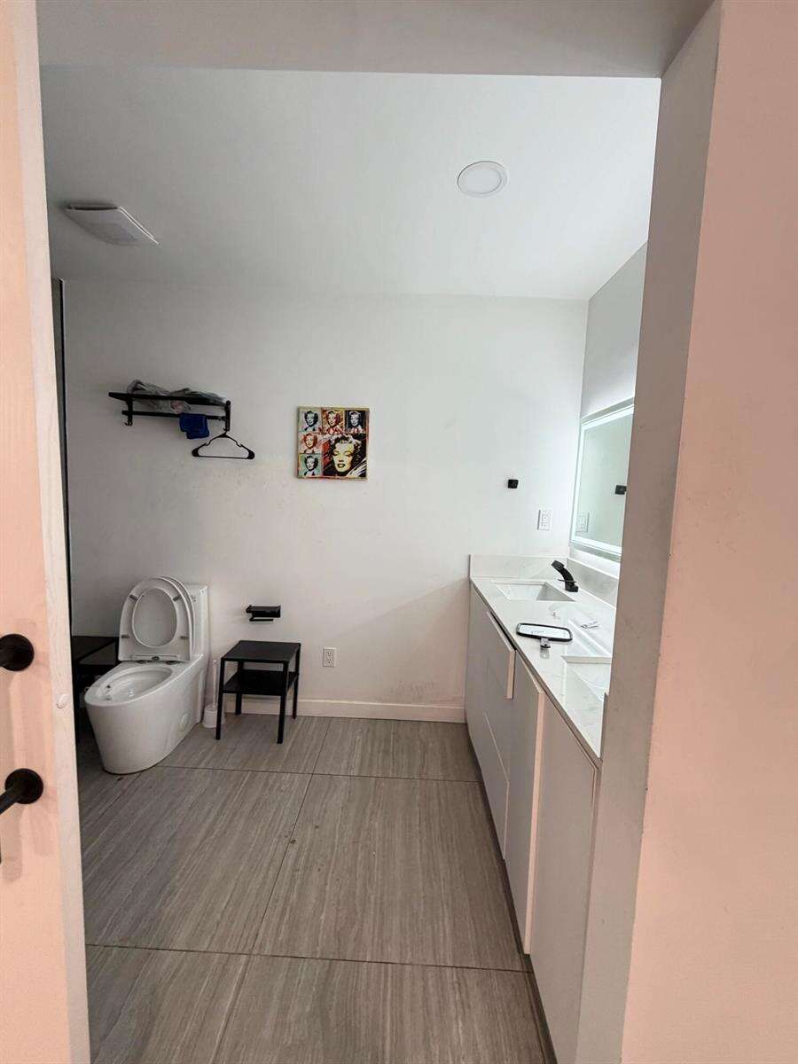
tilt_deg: -3.4
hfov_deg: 85.7
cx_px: 399
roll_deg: -2.7
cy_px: 532
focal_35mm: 14
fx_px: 430
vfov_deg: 102.1
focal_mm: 2.22
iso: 200
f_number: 2.2
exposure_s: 1/60
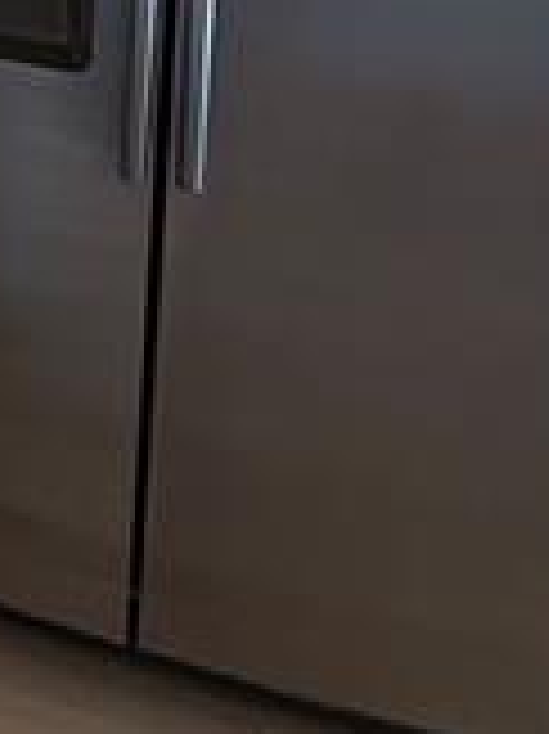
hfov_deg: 16.8
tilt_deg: -3.5
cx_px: -544
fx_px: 1397
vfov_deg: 23.8
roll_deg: -0.8
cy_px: -342
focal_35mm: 66
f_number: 2.2
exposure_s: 1/120
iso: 200
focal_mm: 2.22
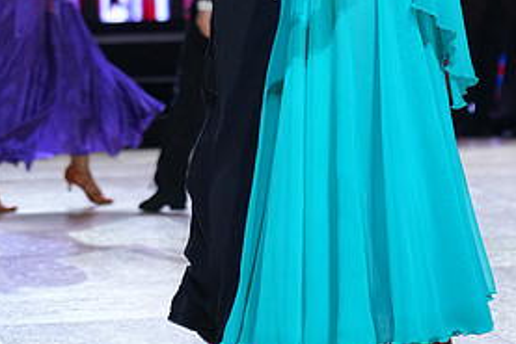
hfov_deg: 9.3
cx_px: 236
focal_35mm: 220
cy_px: -115
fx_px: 3155
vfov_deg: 6.2
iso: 2500
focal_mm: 105
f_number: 4
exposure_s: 1/400
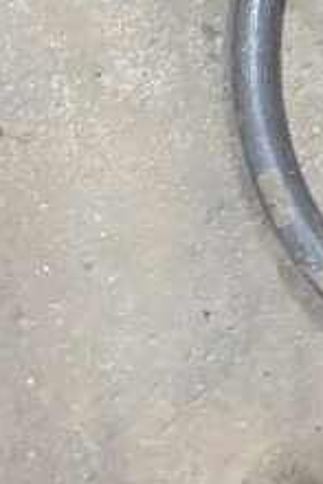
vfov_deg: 17.4
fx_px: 1344
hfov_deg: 13.3
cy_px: -324
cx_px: 385
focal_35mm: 100
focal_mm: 4.25
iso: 500
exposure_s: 1/60
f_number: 1.8
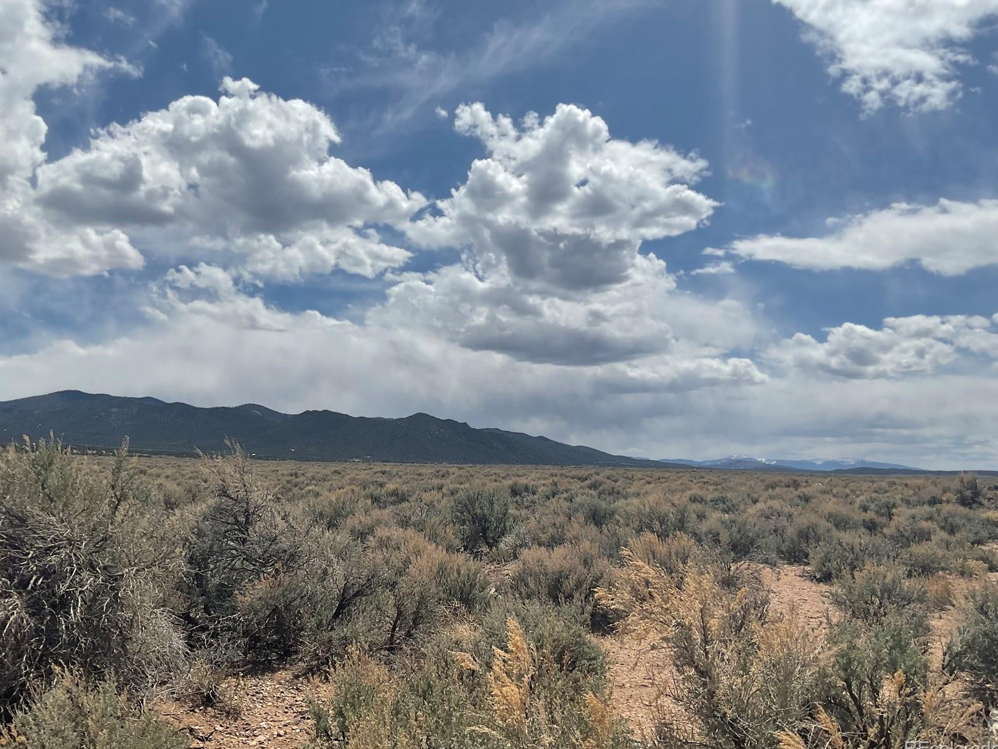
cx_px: 493
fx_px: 865
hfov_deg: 60.0
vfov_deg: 46.8
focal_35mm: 30
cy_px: 374
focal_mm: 3
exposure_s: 1/5263
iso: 16
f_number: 1.8
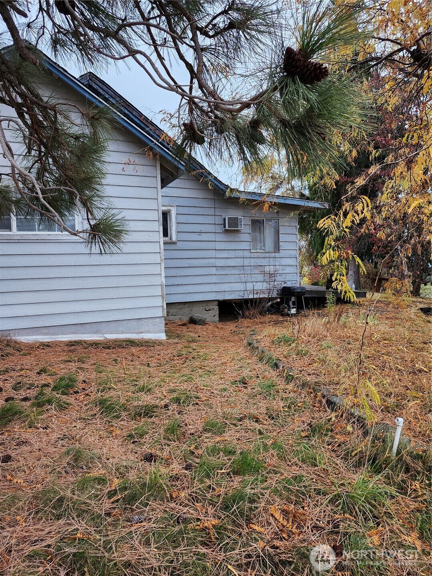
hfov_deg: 58.9
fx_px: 383
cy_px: 288
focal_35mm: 23
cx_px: 216
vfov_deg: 73.9
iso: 160
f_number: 1.8
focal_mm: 5.54
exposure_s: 1/180
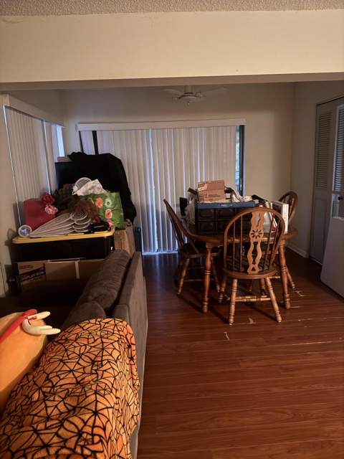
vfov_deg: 71.6
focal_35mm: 24
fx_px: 318
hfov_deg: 56.8
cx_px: 172
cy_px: 230
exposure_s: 1/11
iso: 1250
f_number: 1.78
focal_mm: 6.76
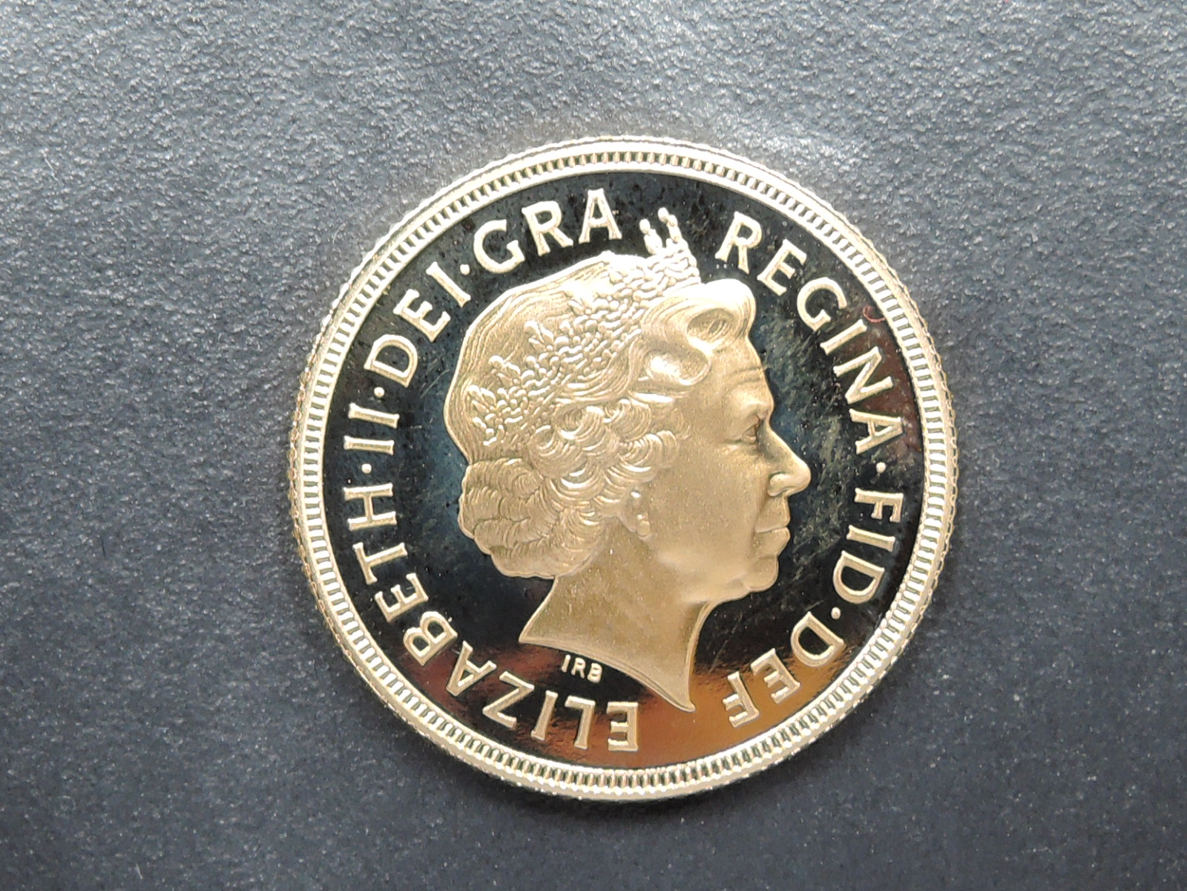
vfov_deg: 56.8
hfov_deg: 71.6
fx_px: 823
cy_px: 446
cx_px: 594
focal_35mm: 24
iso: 200
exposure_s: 1/30
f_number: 2.8
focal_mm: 5.1
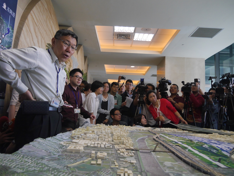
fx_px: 189
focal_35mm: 28
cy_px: 88
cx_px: 117
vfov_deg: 49.8
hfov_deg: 63.4
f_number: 3.5
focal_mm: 14
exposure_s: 1/125
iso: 800
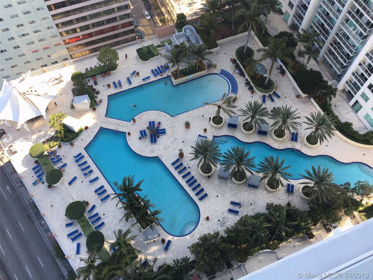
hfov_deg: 61.7
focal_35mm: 29
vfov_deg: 48.2
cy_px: 140
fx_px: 312
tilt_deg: -62.3
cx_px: 186
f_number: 2.2
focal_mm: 4.15
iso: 25
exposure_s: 1/289
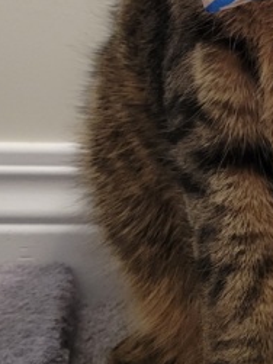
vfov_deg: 17.8
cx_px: 295
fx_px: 1116
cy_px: -49
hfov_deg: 13.7
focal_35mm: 106
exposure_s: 1/40
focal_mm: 5.4
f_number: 1.8
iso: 400
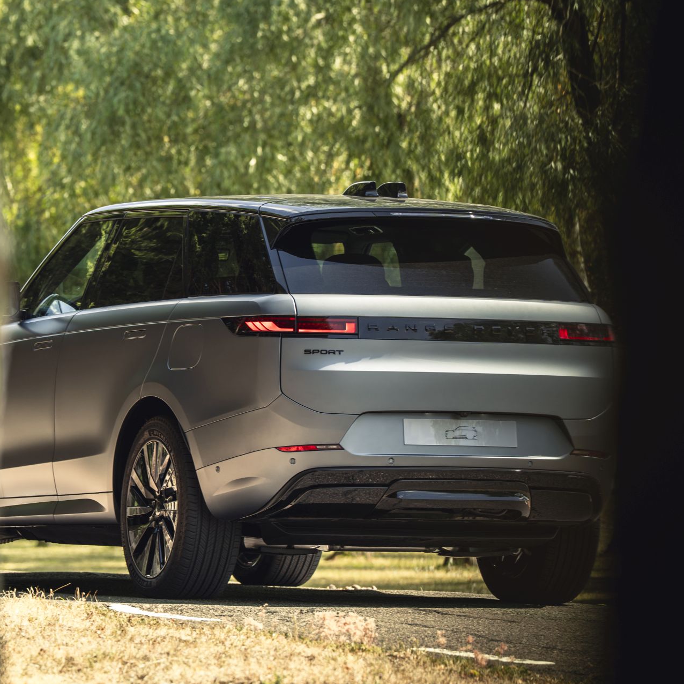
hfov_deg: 6.9
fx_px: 5634
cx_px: 202
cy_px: 342
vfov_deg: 6.9
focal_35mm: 252
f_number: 5
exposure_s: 1/60
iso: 50
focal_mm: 197
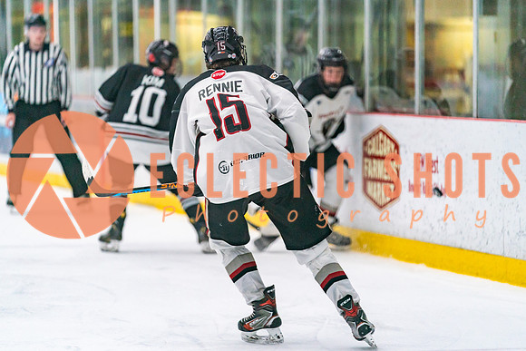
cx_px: 263
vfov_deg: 6.7
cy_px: 176
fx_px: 3002
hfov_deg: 10.0
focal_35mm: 205
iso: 3200
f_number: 2.8
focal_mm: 200
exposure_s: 1/1250
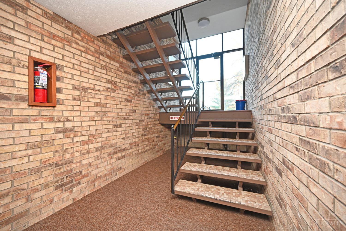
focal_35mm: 14
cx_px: 173
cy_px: 116
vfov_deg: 81.2
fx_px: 135
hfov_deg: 104.3
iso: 900
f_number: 4
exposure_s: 1/60
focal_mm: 14
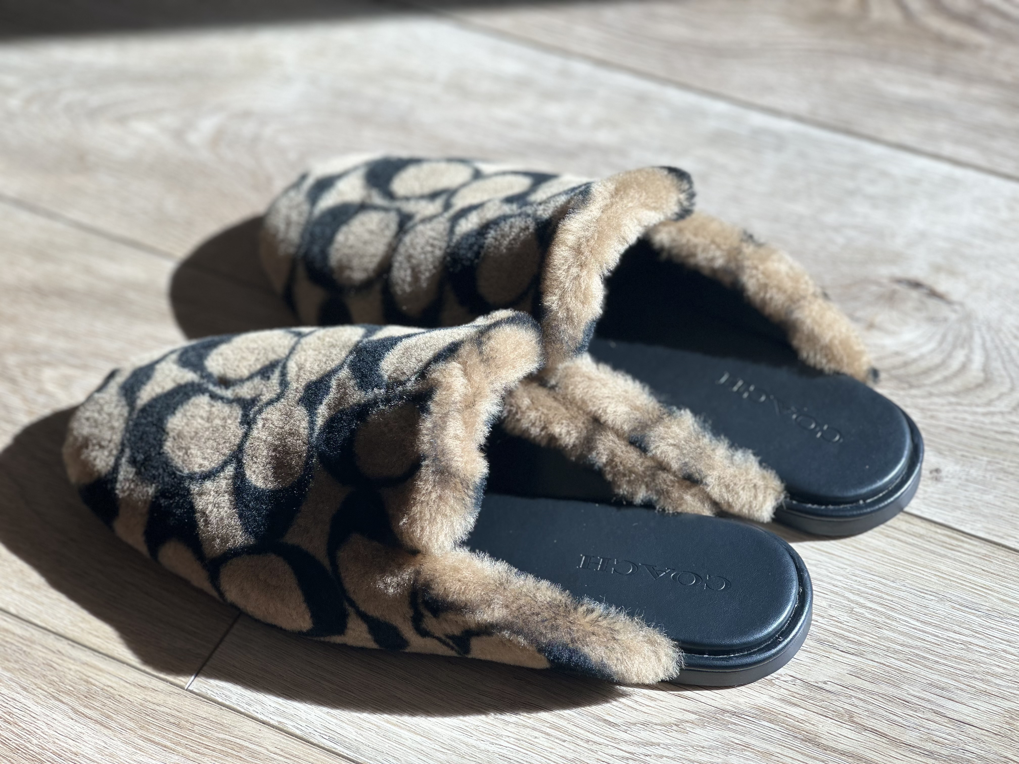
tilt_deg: -48.7
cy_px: 382
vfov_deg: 19.1
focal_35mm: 77
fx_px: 2267
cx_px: 510
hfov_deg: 25.3
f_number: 2.8
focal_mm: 9
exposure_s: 1/121
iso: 25
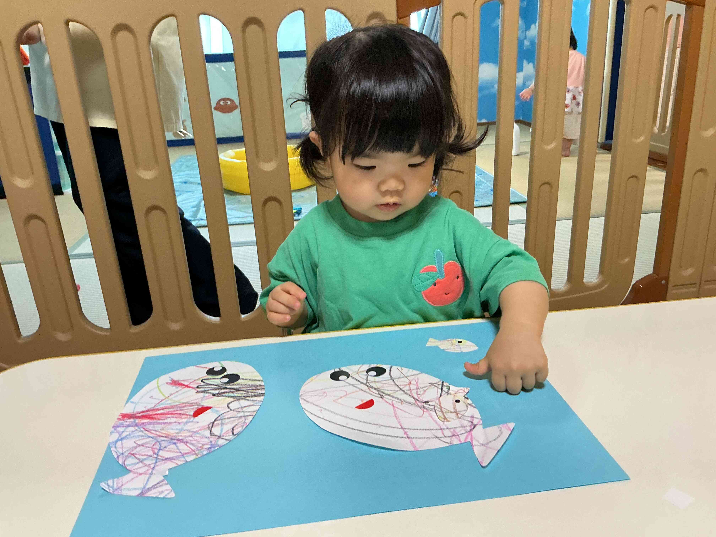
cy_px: 268
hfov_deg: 61.7
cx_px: 358
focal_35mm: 29
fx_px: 600
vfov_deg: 48.2
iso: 160
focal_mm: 3
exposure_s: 1/60
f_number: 1.8
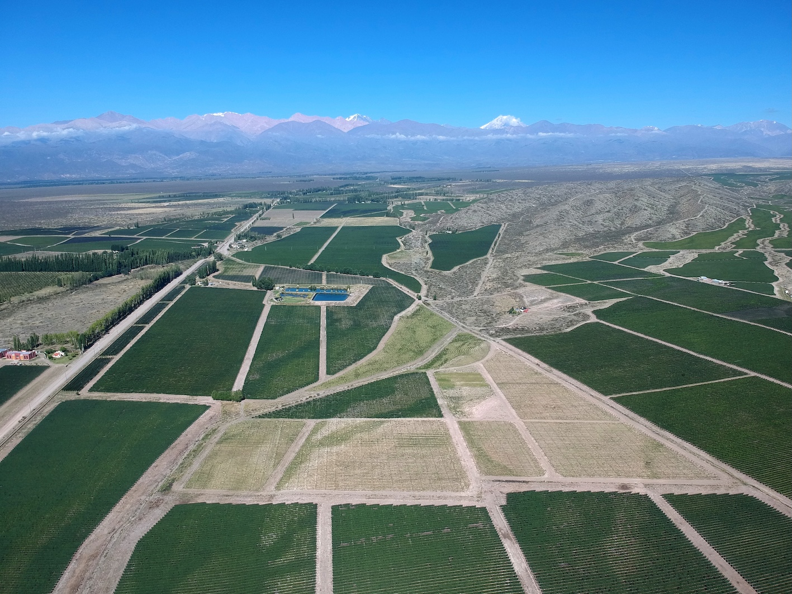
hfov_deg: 69.4
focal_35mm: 25
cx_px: 396
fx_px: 572
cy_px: 297
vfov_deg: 54.9
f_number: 2.6
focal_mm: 4.49
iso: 101
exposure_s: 1/1600
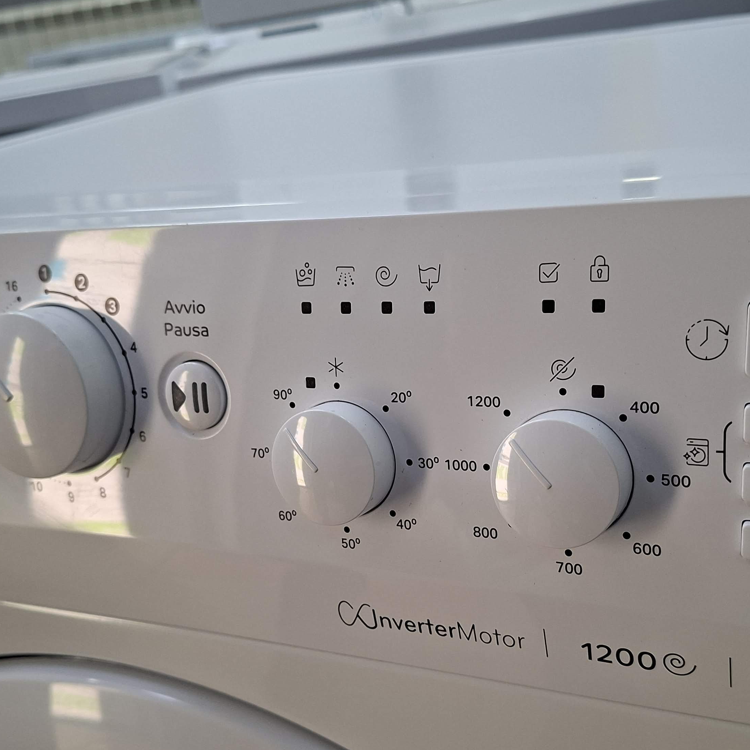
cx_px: 411
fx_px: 907
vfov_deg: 44.7
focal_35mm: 37
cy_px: 443
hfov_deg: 44.9
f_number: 1.8
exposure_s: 1/100
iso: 200
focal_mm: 5.54
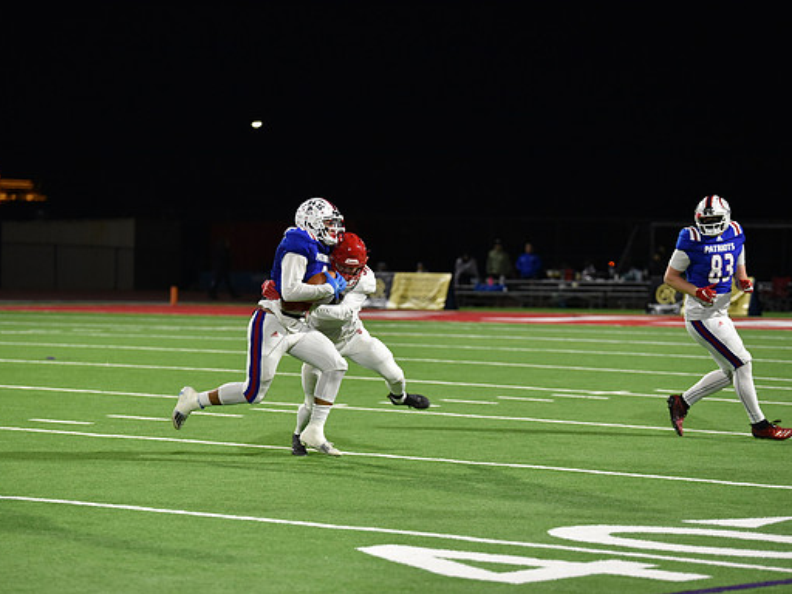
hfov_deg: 13.4
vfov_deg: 10.1
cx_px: 364
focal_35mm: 147
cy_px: 296
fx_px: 3363
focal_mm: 135
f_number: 2.8
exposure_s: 1/640
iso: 3200
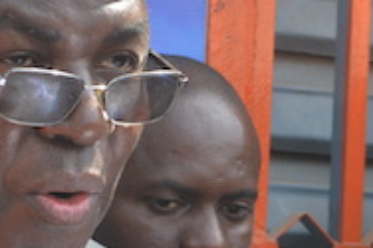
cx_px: 135
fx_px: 2593
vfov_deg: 5.5
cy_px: 250
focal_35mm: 251
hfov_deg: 8.2
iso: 1600
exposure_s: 1/500
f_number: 11
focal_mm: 55
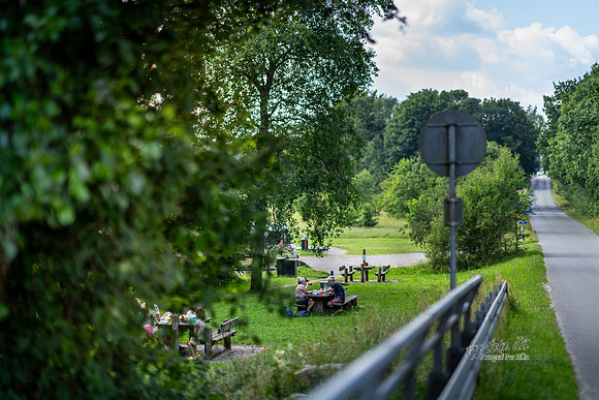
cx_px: 300
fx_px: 1446
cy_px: 200
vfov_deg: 15.7
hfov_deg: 23.4
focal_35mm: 87
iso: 200
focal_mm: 85
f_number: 1.4
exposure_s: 1/2500
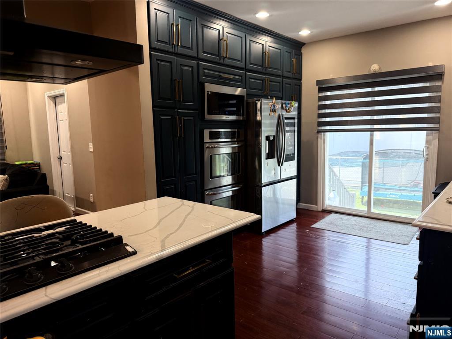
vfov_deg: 56.8
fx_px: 313
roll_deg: -0.3
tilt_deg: -5.5
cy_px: 170
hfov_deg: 71.6
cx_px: 226
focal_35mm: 24
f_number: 1.78
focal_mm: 6.76
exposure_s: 1/120
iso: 250
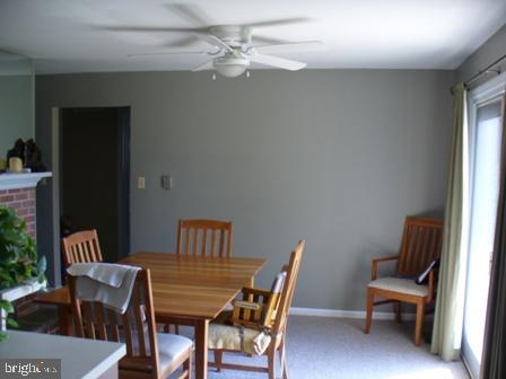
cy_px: 190
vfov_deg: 38.7
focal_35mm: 37
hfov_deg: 50.1
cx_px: 253
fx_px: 541
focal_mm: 6.1
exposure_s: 1/50
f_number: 2.8
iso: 100
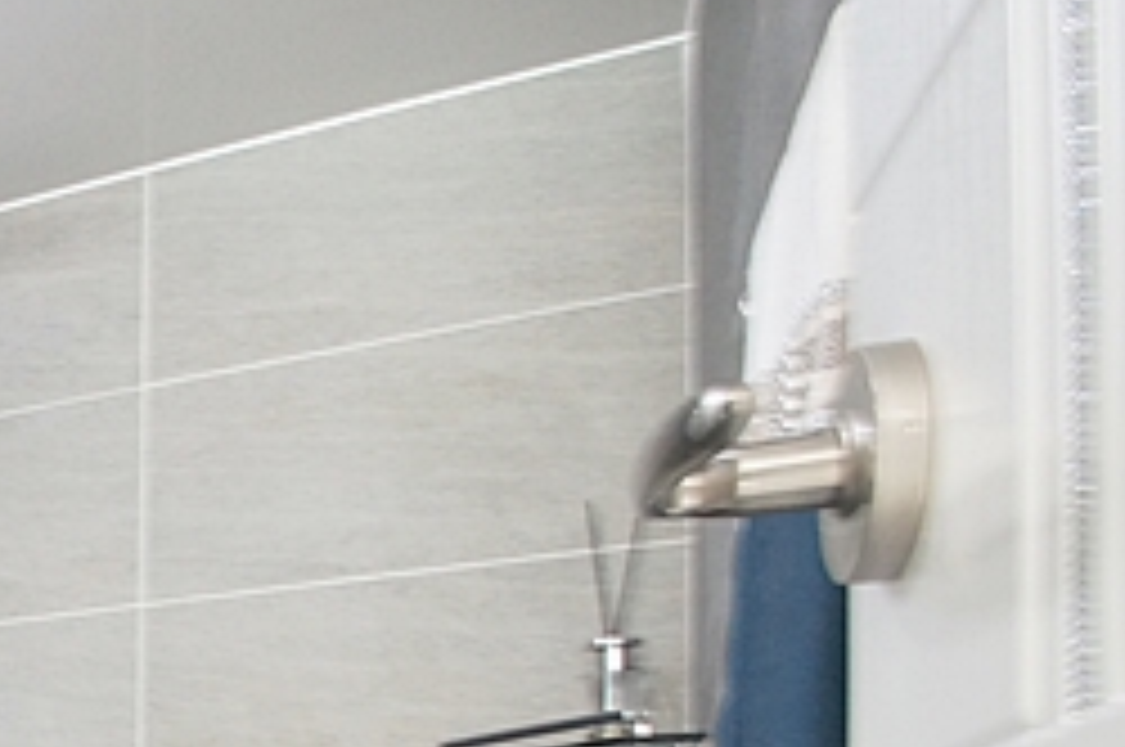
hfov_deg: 27.7
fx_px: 1498
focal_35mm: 48
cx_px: -567
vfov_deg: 24.1
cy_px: 999
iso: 800
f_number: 9
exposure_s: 1/8
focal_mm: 10
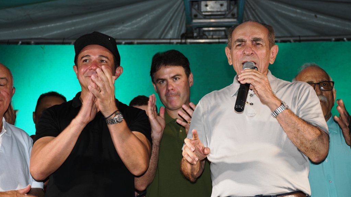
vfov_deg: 14.7
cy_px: 100
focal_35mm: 82
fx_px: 763
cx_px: 176
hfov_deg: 25.9
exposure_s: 1/60
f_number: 4.8
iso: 100
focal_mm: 52
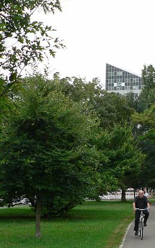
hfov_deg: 17.0
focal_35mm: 74
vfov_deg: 27.8
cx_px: 172
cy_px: 133
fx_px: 500
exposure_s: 1/100
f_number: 2.8
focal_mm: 6
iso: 80
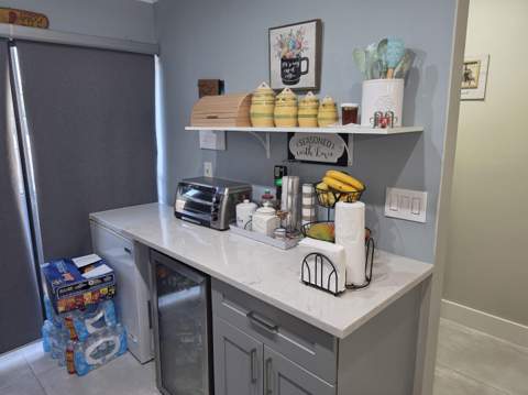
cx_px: 264
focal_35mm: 23
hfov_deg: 74.0
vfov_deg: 58.8
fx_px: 350
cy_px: 198
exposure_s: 1/120
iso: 200
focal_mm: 6.5
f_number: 1.4
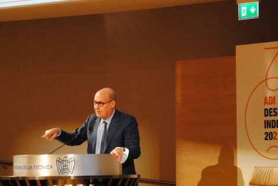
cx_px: 137
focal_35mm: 181
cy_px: 23
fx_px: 1402
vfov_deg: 7.6
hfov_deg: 11.3
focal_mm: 55
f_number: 5.6
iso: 1000
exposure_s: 1/30
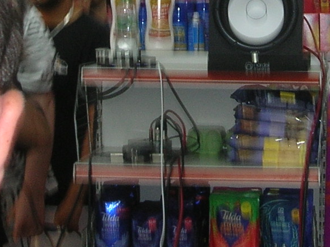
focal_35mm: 139
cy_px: -89
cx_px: 256
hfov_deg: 14.2
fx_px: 1323
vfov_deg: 10.4
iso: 50
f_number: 2.7
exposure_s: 1/30
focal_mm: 6
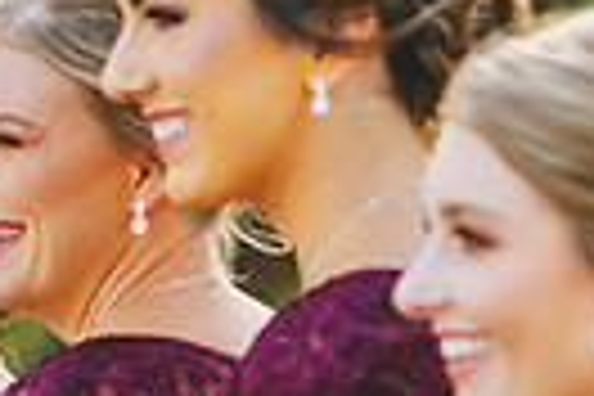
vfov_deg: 3.7
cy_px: 565
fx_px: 6171
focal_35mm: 374
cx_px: -378
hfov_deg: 5.4
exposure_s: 1/125
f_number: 2
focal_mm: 85
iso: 100
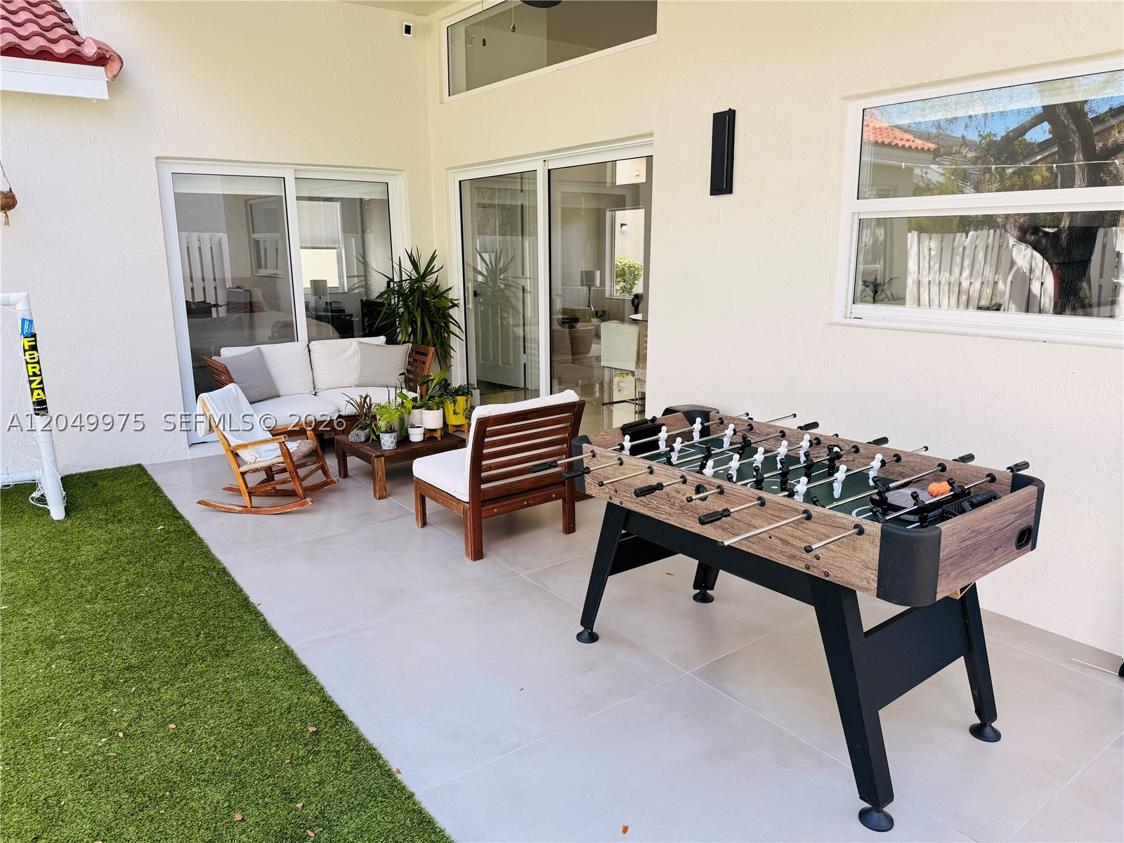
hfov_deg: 71.6
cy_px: 422
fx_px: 779
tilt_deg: -9.1
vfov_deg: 56.8
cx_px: 562
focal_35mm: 24
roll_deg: -1.2
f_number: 1.78
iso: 80
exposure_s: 1/497
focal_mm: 6.76
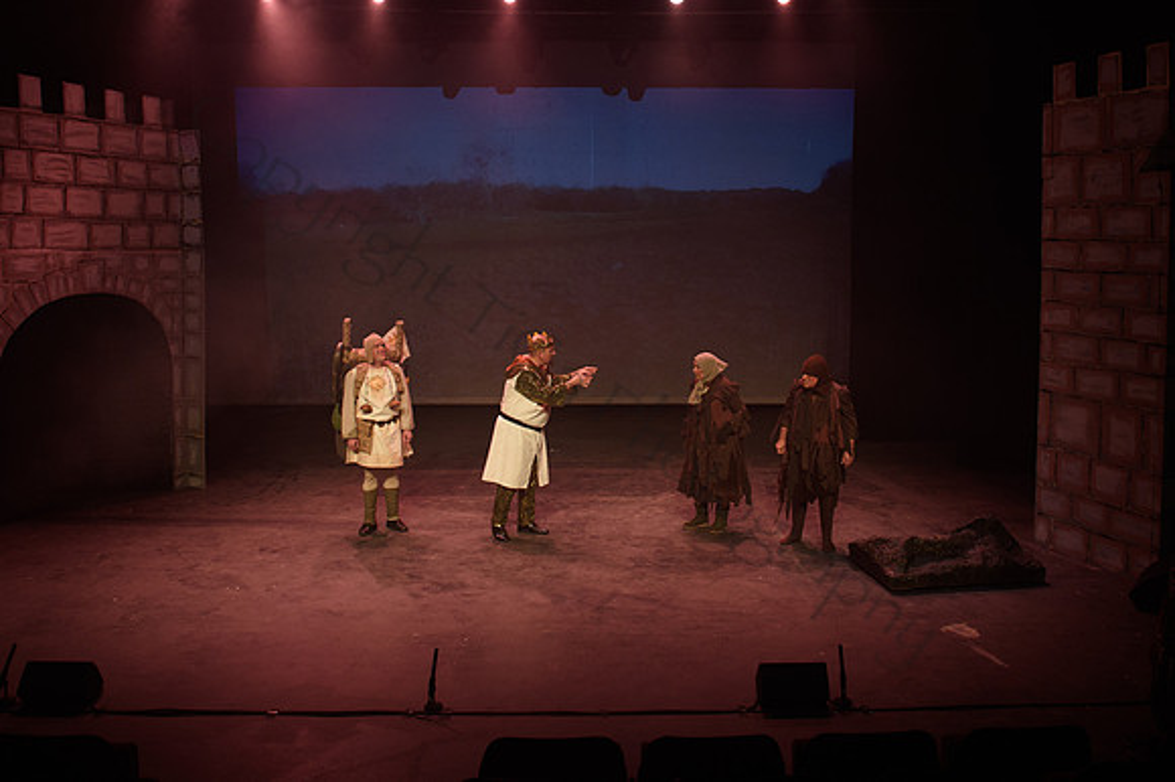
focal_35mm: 32
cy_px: 301
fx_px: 1058
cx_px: 624
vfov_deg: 40.3
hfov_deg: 58.0
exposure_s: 1/60
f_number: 3.5
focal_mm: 24
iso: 1000
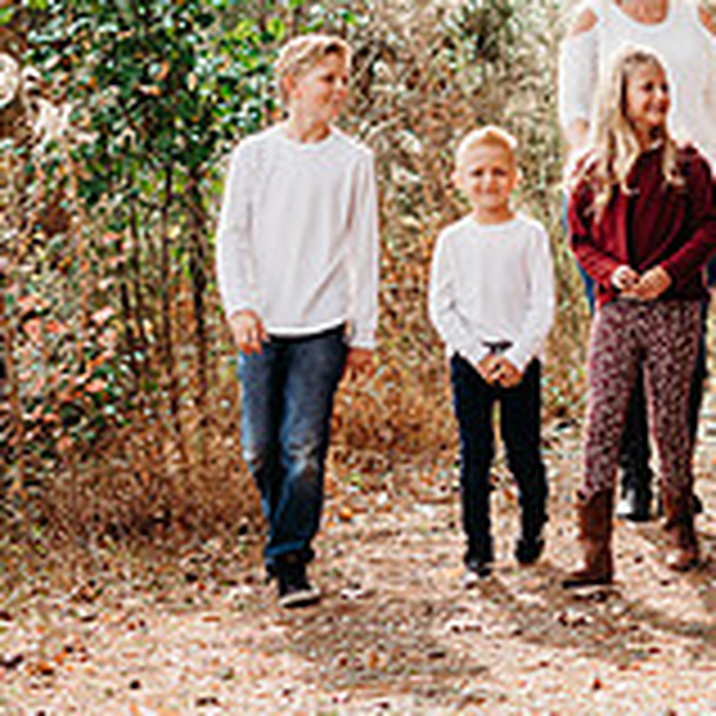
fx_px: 6178
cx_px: 815
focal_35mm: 264
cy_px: 182
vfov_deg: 6.6
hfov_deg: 6.6
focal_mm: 85
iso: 100
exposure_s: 1/1250
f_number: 2.2
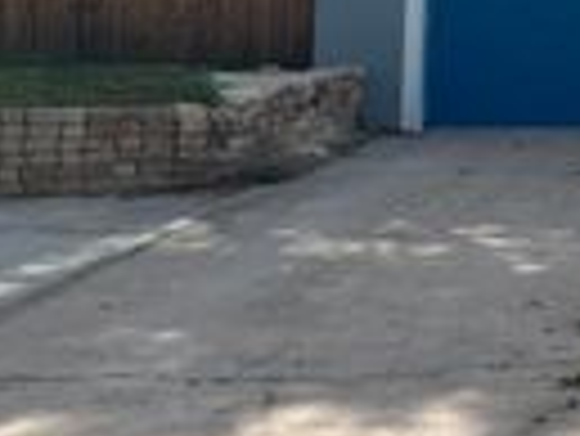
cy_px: -43
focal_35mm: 101
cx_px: 899
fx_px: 1694
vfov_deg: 14.3
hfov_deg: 17.3
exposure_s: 1/5076
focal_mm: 5.1
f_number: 1.6
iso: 50
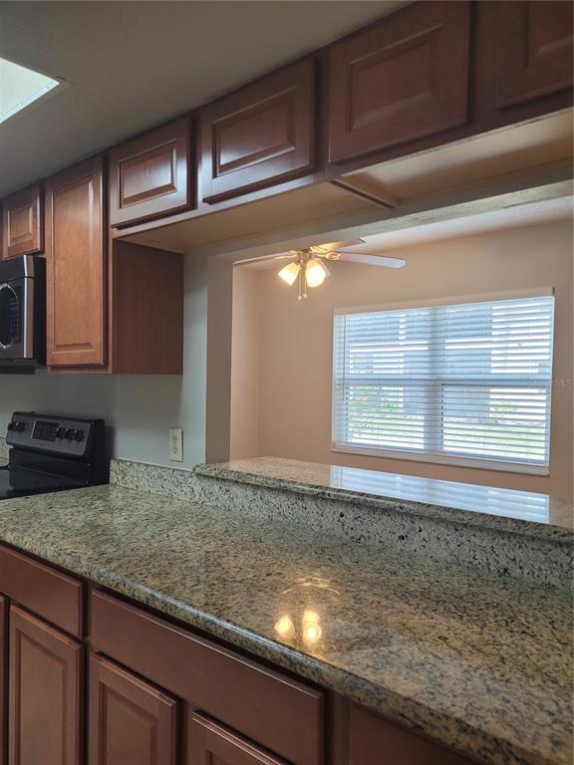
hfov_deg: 53.1
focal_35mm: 26
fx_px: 575
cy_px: 382
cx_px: 287
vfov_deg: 67.3
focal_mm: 5.4
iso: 125
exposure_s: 1/120
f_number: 1.8
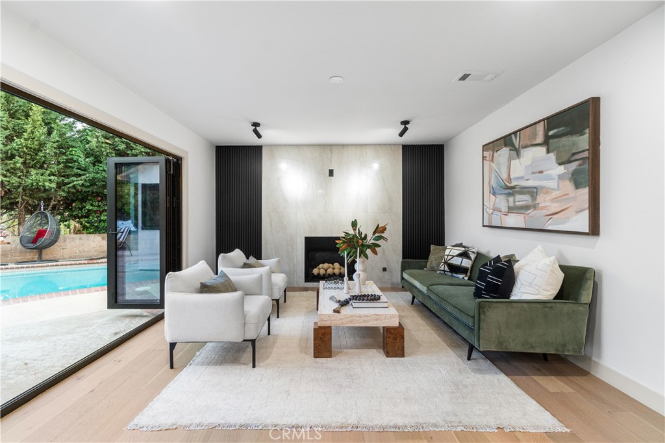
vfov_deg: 77.3
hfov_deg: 100.4
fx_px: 277
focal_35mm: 15
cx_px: 332
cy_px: 222
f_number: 7.1
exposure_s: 1/6
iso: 320
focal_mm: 10
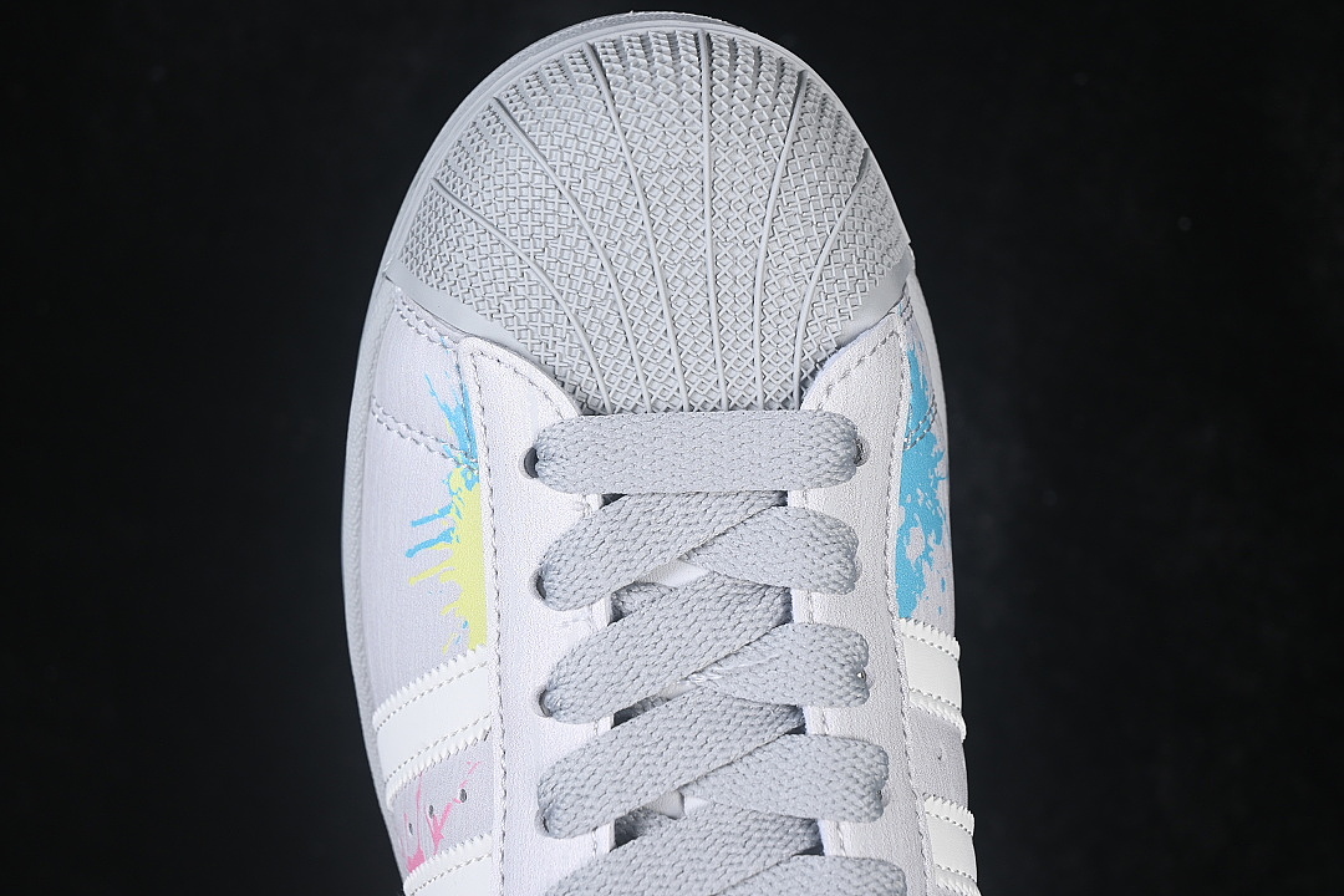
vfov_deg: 18.2
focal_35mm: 75
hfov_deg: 27.0
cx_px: 672
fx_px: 2800
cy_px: 448
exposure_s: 1/80
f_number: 7.1
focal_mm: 50
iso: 160
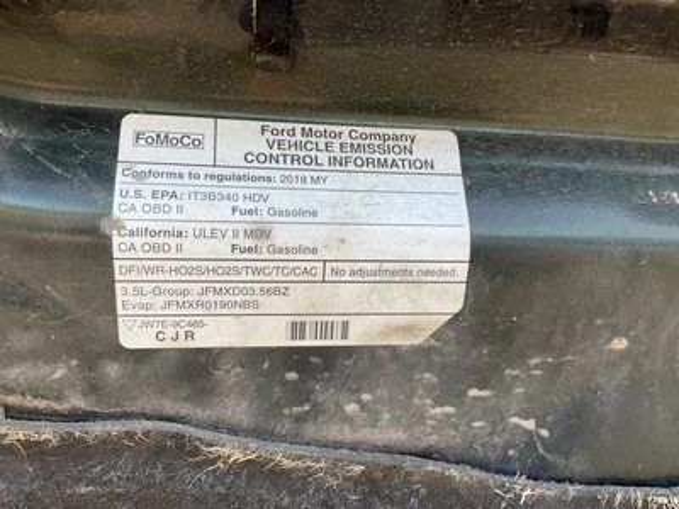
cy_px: 254
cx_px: 340
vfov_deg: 48.2
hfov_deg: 61.7
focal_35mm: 29
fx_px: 569
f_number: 1.8
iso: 20
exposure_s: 1/232
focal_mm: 3
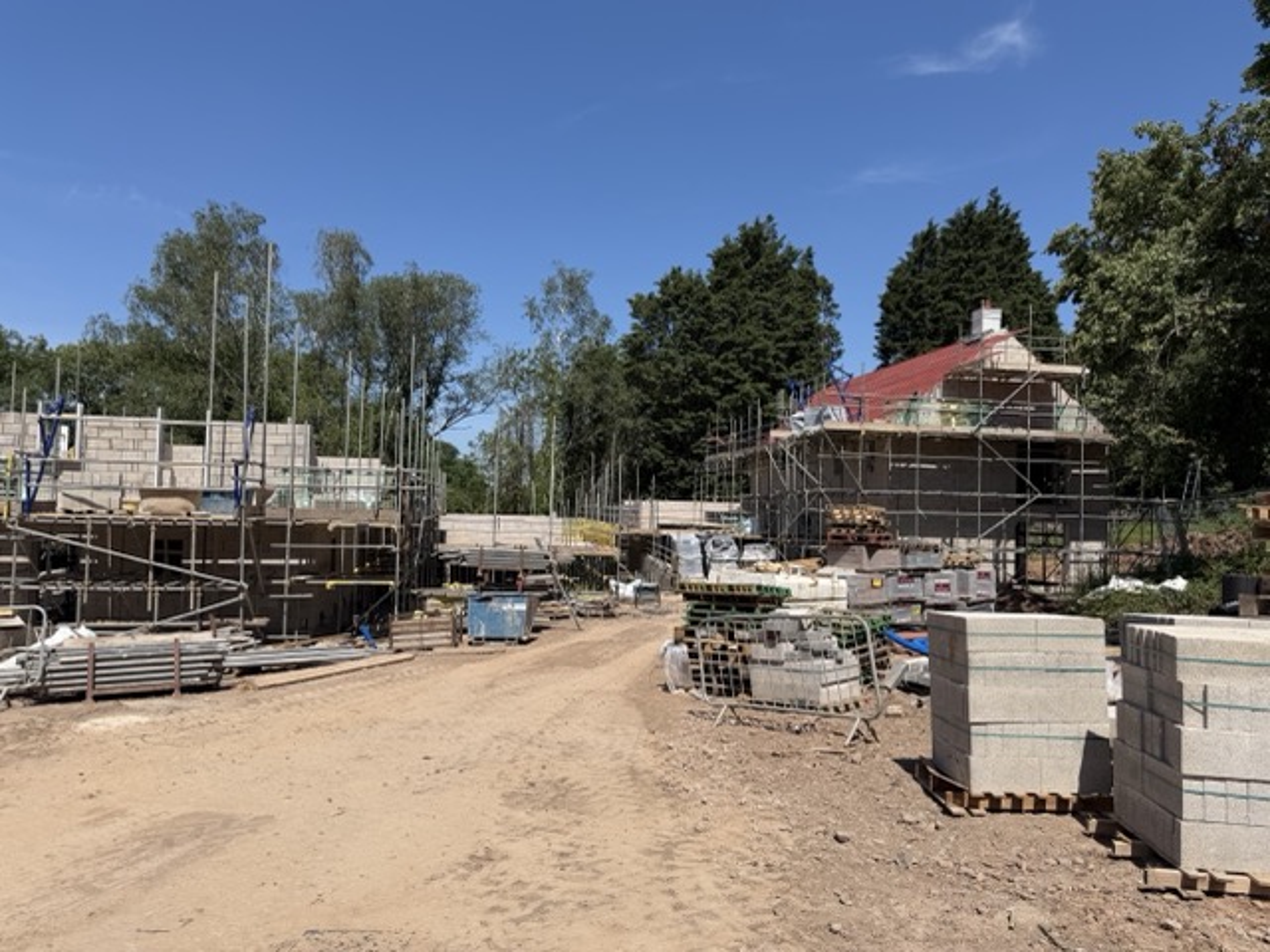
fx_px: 881
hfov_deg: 71.6
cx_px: 635
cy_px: 476
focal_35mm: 24
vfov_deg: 56.8
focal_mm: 6.76
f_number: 1.78
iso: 80
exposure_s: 1/5714
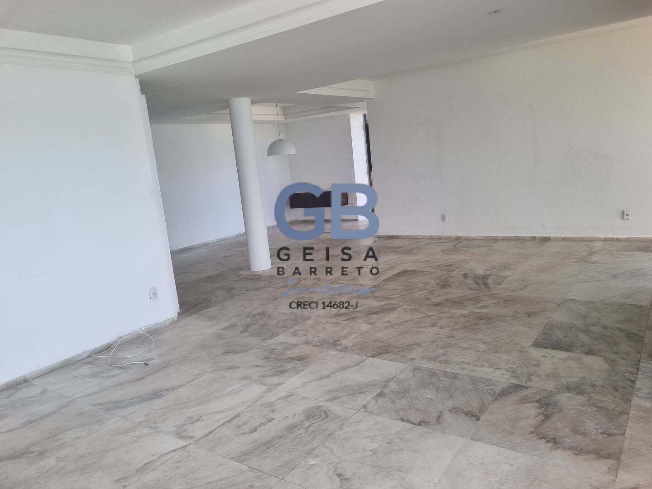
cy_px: 244
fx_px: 490
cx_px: 326
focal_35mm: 26
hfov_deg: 67.3
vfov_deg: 53.1
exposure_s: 1/143
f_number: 1.8
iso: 50
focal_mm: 5.4
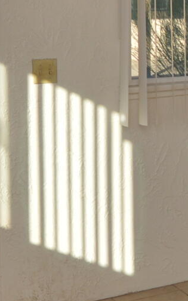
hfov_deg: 13.8
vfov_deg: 22.4
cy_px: 54
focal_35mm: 91
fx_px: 746
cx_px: 250
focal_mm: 10
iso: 100
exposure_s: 1/125
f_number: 5.6
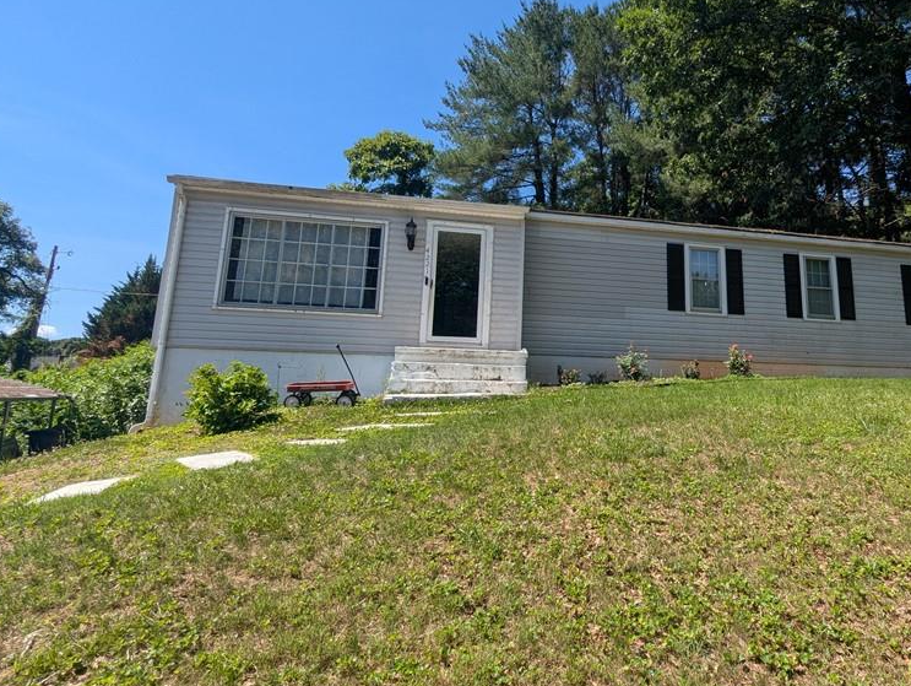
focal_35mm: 22
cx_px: 589
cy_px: 301
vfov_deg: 61.0
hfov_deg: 74.5
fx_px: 580
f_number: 2.2
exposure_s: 1/1148
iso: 45
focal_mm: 2.35
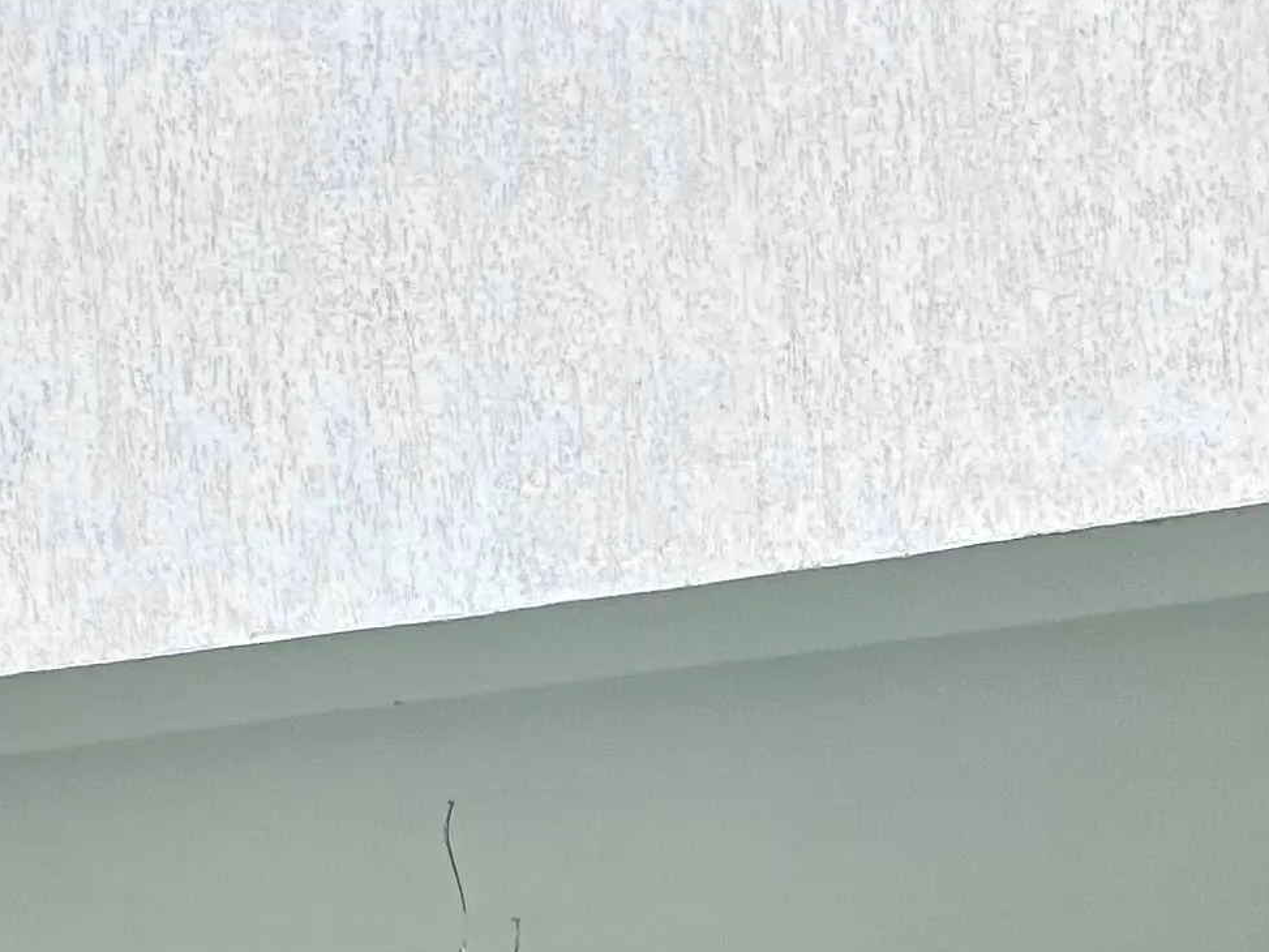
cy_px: 1957
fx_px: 2127
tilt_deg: +0.0
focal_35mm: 58
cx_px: 604
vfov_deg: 17.3
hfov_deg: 33.2
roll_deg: +1.5
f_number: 2.2
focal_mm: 2.22
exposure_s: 1/358
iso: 40
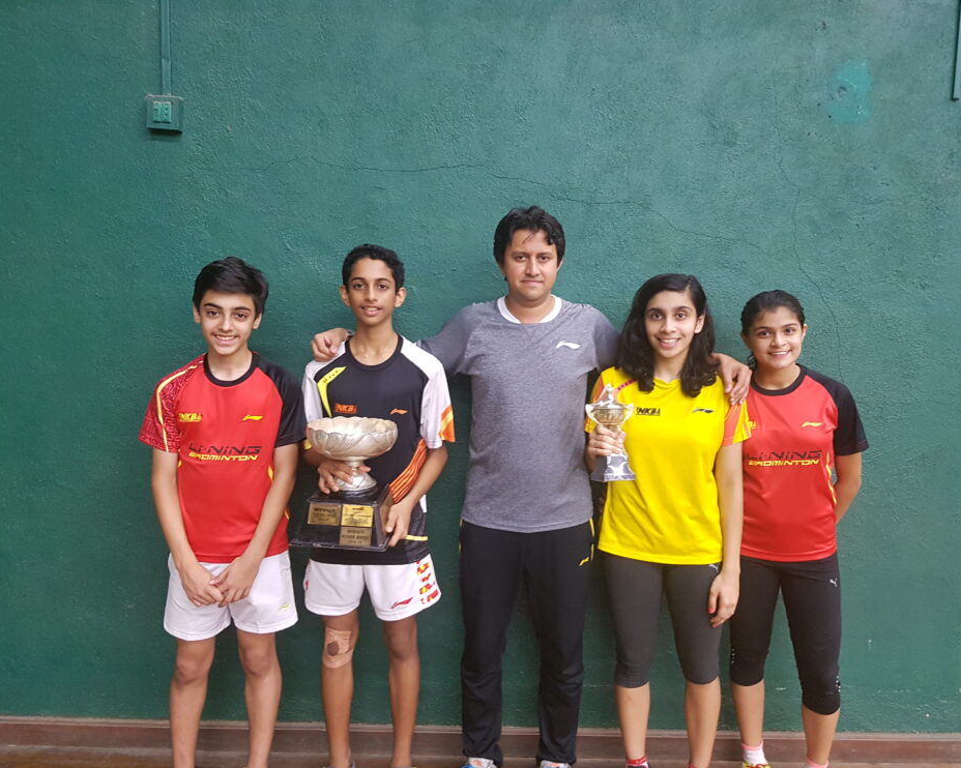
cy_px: 381
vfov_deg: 51.5
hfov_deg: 62.1
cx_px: 518
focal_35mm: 28
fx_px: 796
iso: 250
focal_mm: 4.2
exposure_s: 1/17
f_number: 1.7
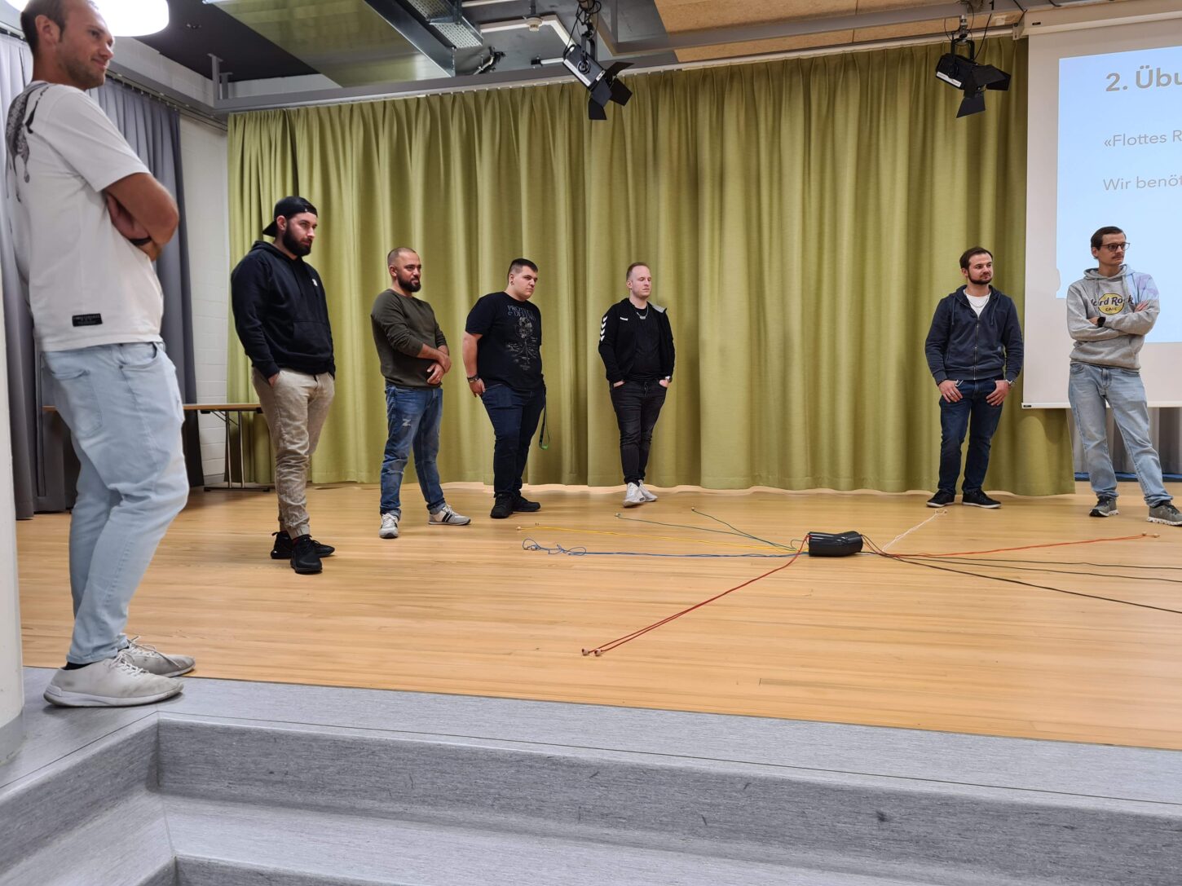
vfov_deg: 53.0
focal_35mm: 26
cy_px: 443
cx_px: 591
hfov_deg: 67.3
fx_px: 888
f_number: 1.8
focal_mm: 5.4
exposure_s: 1/50
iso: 64
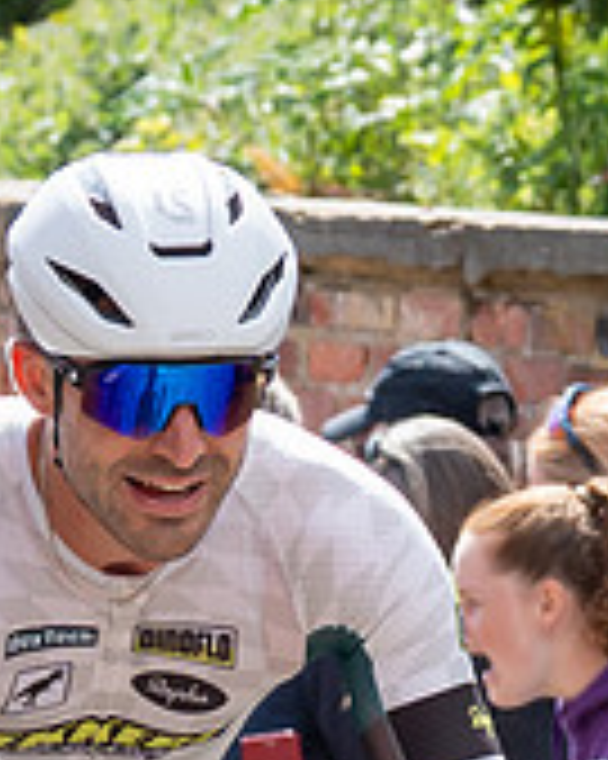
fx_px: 12112
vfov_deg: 3.6
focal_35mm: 538
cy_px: 437
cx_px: 375
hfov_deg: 2.9
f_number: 5
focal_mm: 70
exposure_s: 1/1000
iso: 400
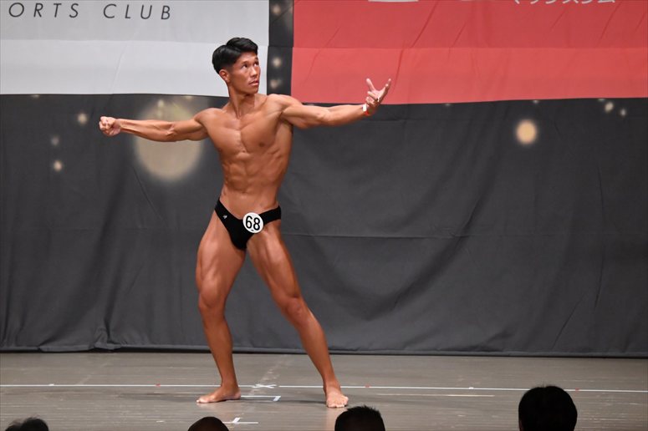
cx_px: 324
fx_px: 3904
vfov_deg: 6.3
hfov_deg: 9.5
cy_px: 216
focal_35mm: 217
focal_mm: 145
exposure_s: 1/400
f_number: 5.6
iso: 6400
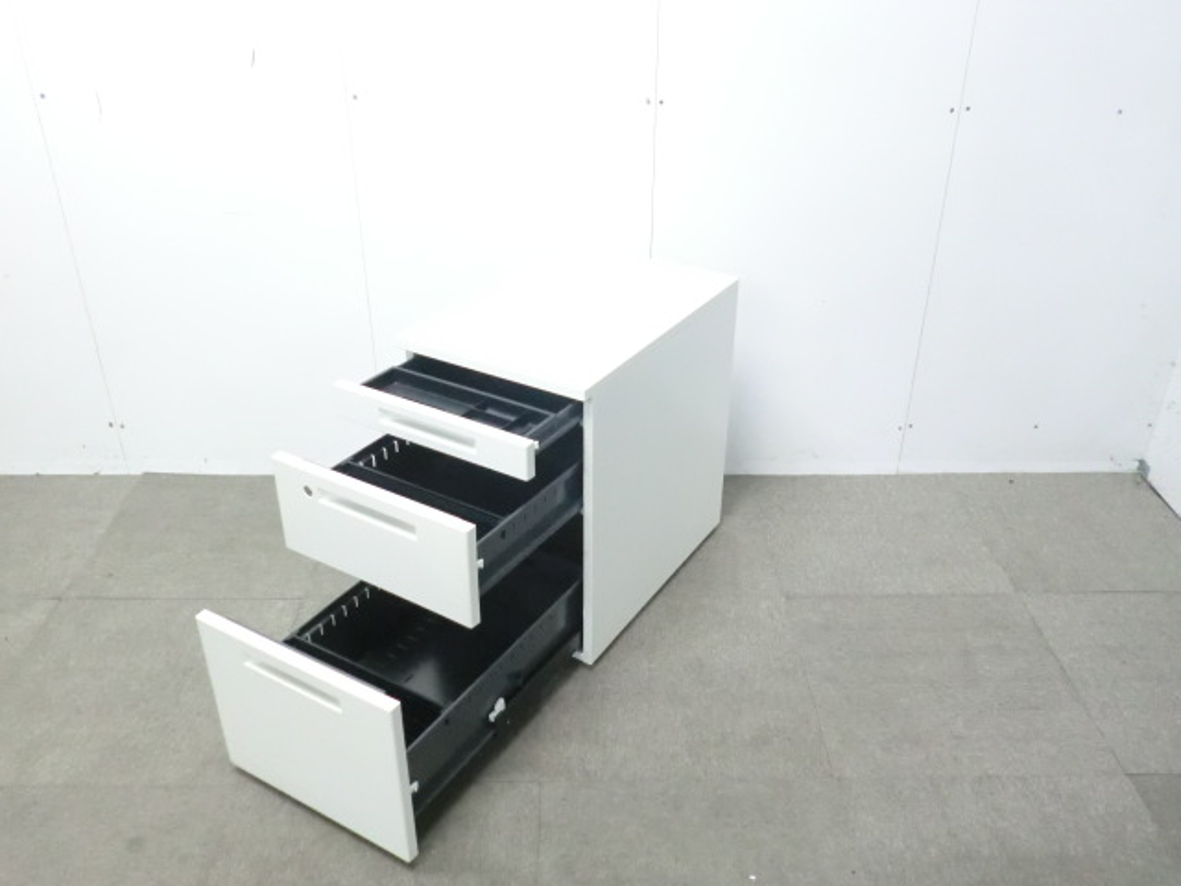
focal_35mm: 32
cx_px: 590
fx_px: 1092
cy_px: 443
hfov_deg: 56.8
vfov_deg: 44.2
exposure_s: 1/30
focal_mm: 5.8
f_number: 3.5
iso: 800
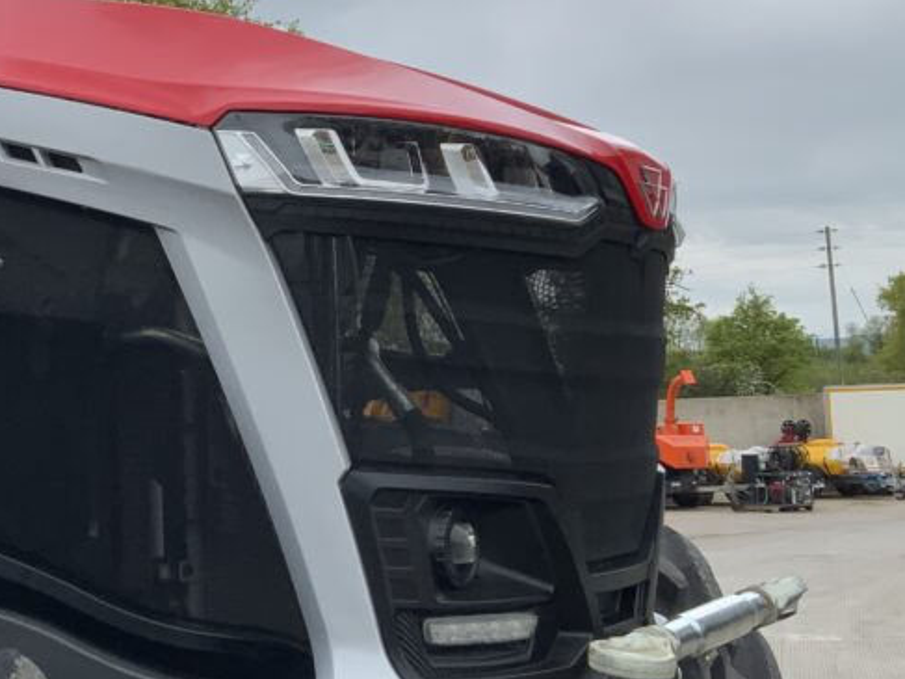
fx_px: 1594
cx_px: 199
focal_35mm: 61
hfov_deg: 31.0
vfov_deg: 24.0
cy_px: 266
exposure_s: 1/556
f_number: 1.8
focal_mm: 3
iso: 16
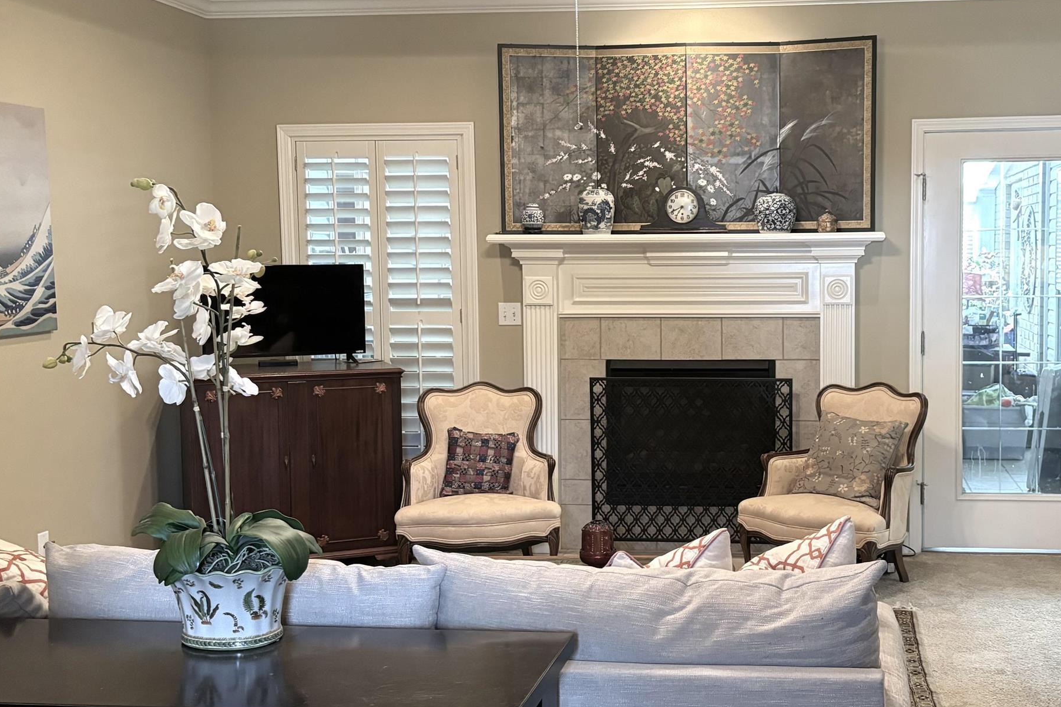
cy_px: 355
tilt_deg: -4.0
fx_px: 1356
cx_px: 693
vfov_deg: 29.2
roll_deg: +0.2
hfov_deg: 42.3
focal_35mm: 46
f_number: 1.6
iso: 400
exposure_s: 1/60
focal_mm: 5.96
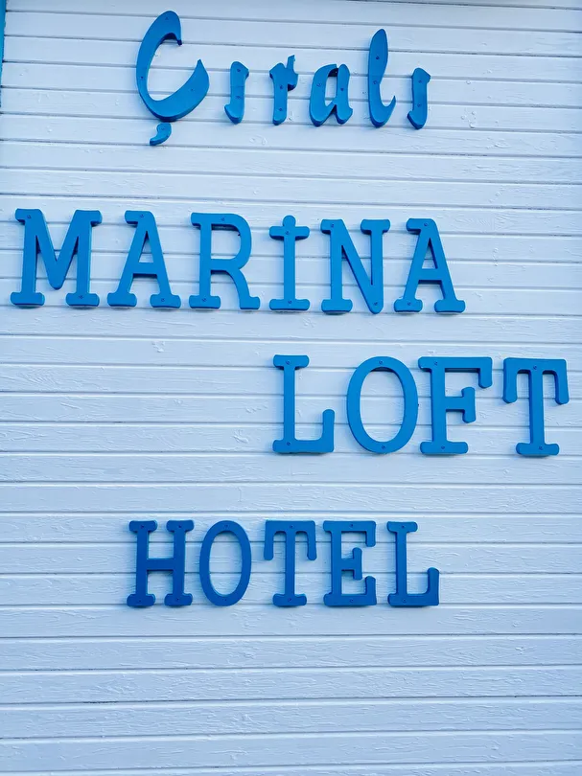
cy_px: 388
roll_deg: -0.9
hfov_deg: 53.0
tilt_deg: +7.2
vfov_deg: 67.3
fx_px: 583
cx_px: 291
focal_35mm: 26
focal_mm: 4.25
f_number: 1.8
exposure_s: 1/146
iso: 32
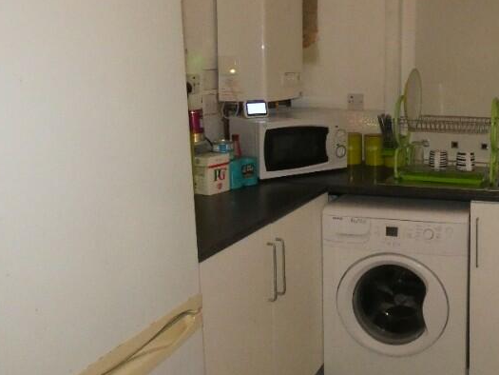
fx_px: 562
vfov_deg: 36.4
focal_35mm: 39
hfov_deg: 43.8
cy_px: 118
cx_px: 446
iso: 800
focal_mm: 3.6
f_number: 2.8
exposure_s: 1/60
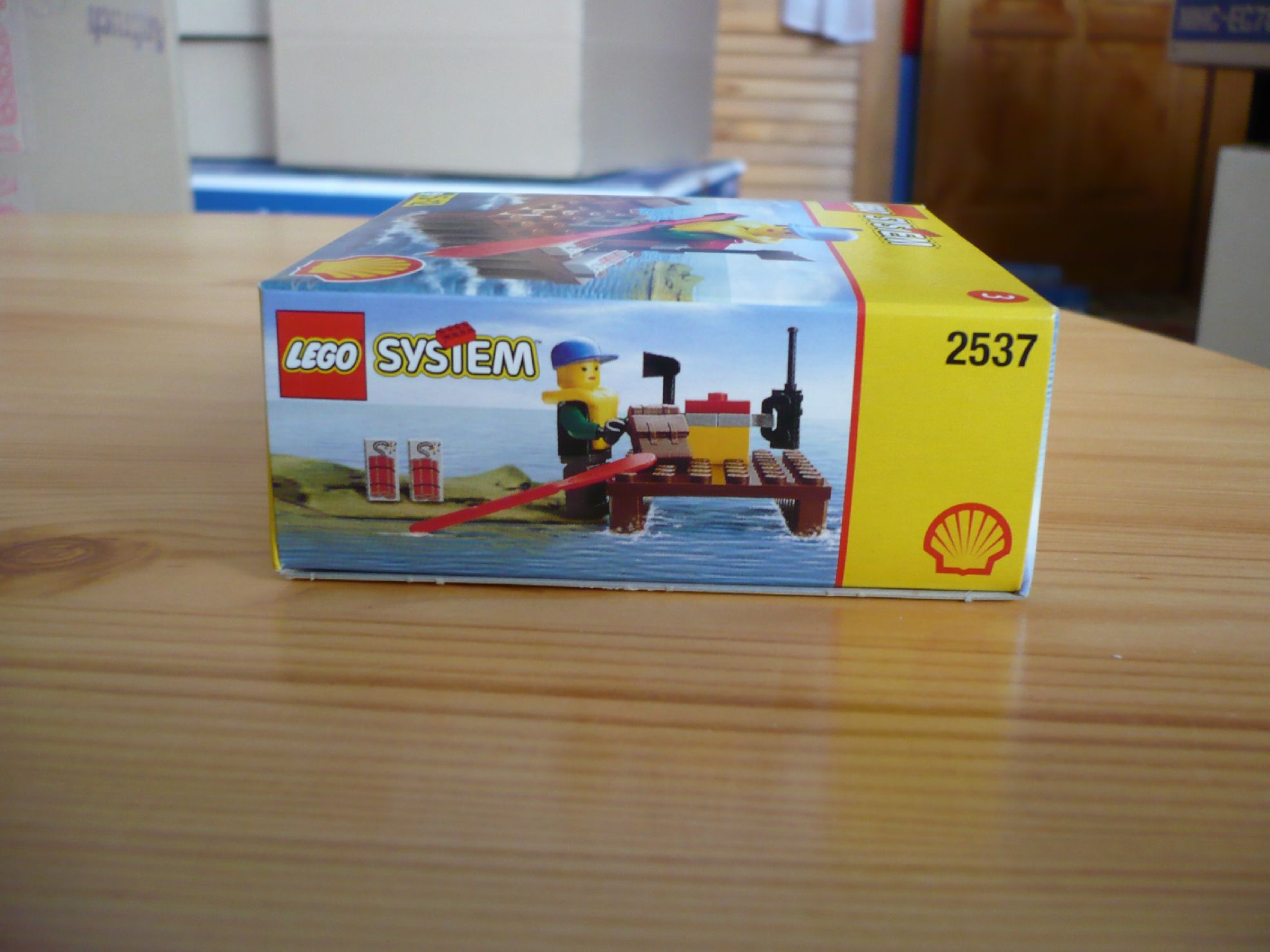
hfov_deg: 52.6
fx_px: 1284
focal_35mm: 35
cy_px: 476
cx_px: 635
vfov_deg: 40.7
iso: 200
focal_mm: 5.8
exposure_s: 1/30
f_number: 2.8
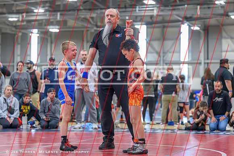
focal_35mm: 89
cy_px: 83
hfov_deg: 22.8
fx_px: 580
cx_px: 117
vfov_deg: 15.3
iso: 2200
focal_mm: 77
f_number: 2.8
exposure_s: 1/640
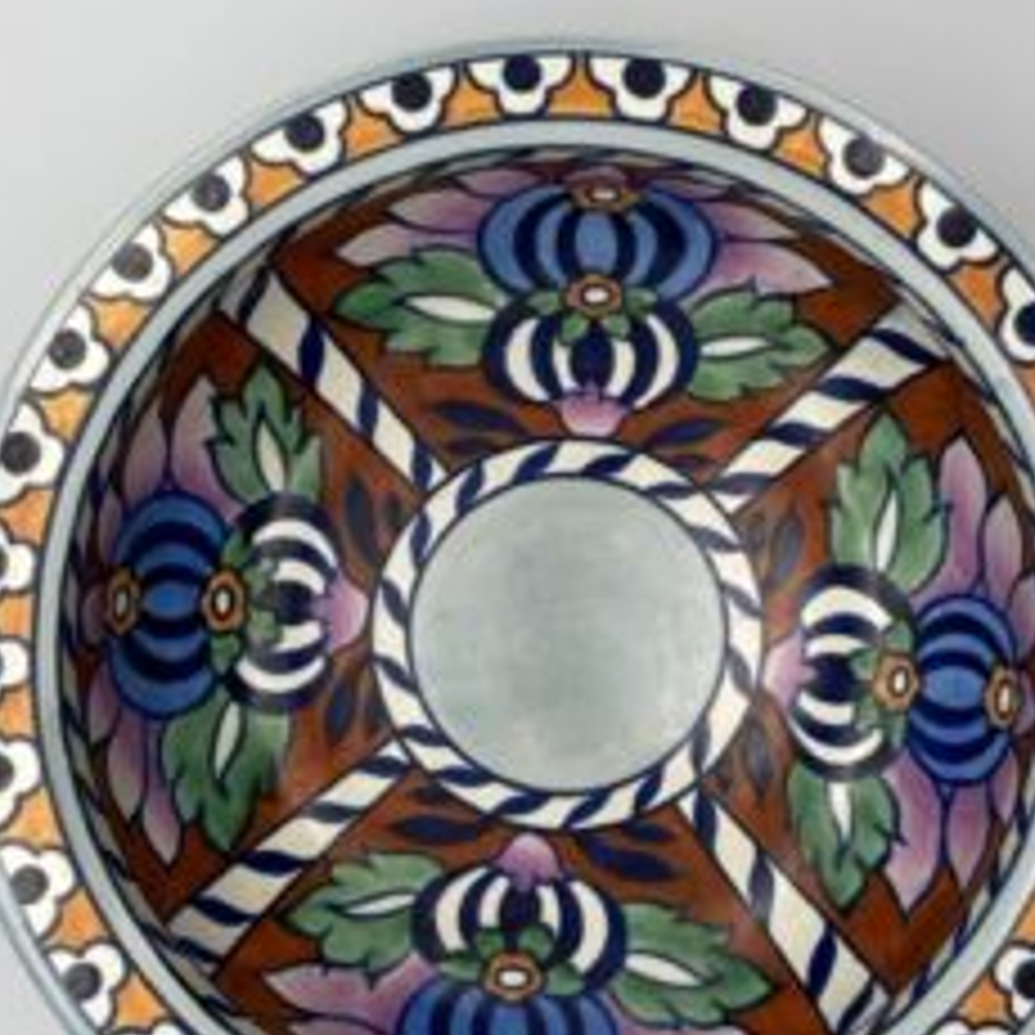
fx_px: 1353
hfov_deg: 41.8
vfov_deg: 41.9
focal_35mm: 40
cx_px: 576
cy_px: 526
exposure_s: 1/121
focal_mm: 4.2
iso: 32
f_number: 1.6
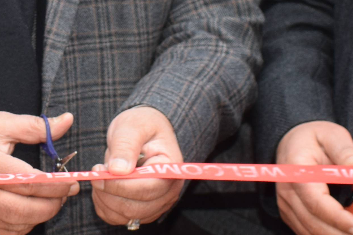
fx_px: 1412
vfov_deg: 9.5
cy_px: 31
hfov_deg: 14.0
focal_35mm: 144
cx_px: -19
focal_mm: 20
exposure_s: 1/125
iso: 200
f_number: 5.6
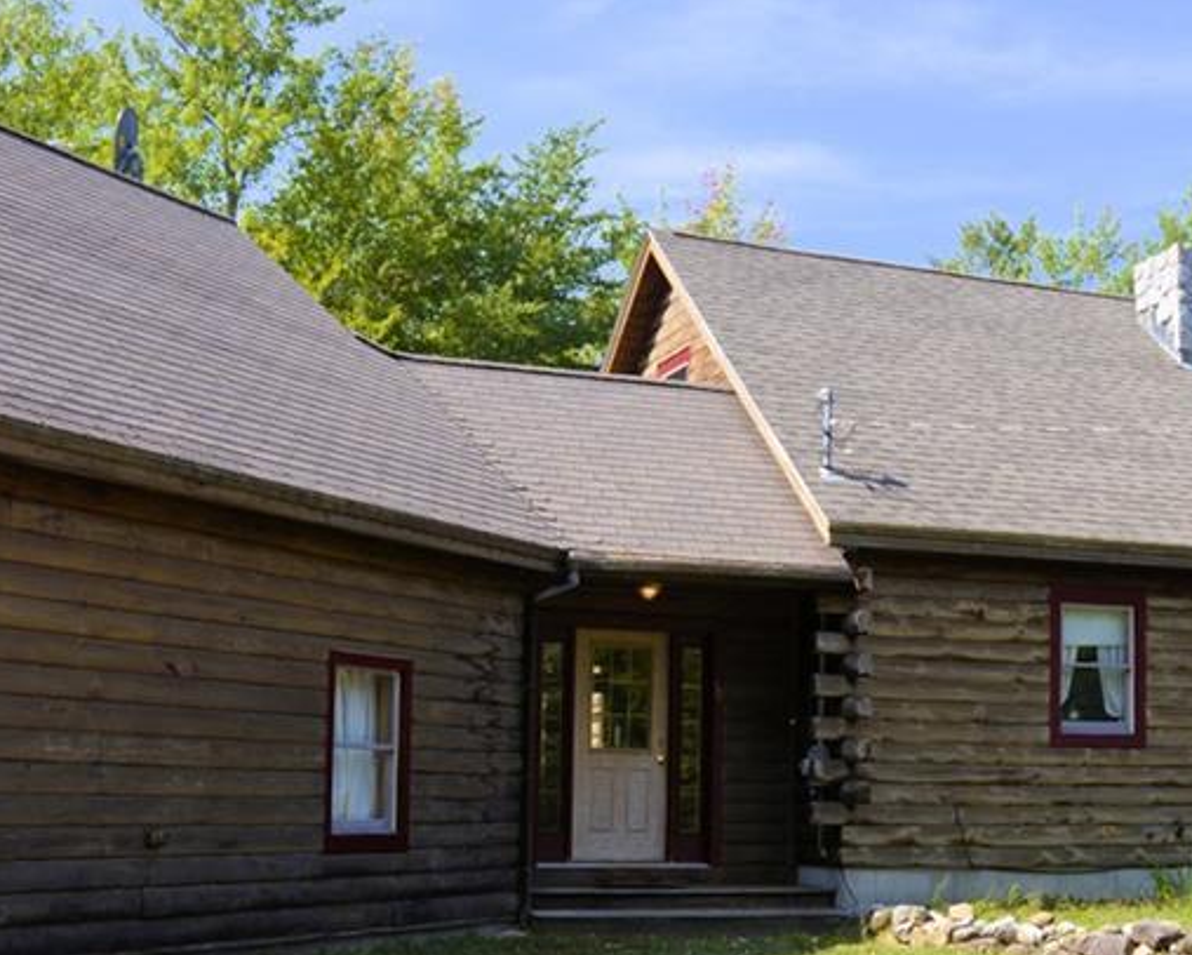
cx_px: 726
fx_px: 1800
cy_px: 641
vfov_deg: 29.5
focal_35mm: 51
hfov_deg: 36.5
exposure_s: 1/200
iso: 100
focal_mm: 18
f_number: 4.5
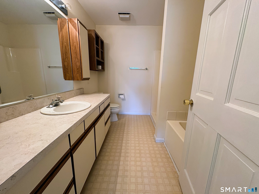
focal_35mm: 14
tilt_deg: -11.3
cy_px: 97
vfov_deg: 85.7
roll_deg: -0.9
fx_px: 105
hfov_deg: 102.1
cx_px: 130
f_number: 2.2
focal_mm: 2.22
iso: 200
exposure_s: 1/60
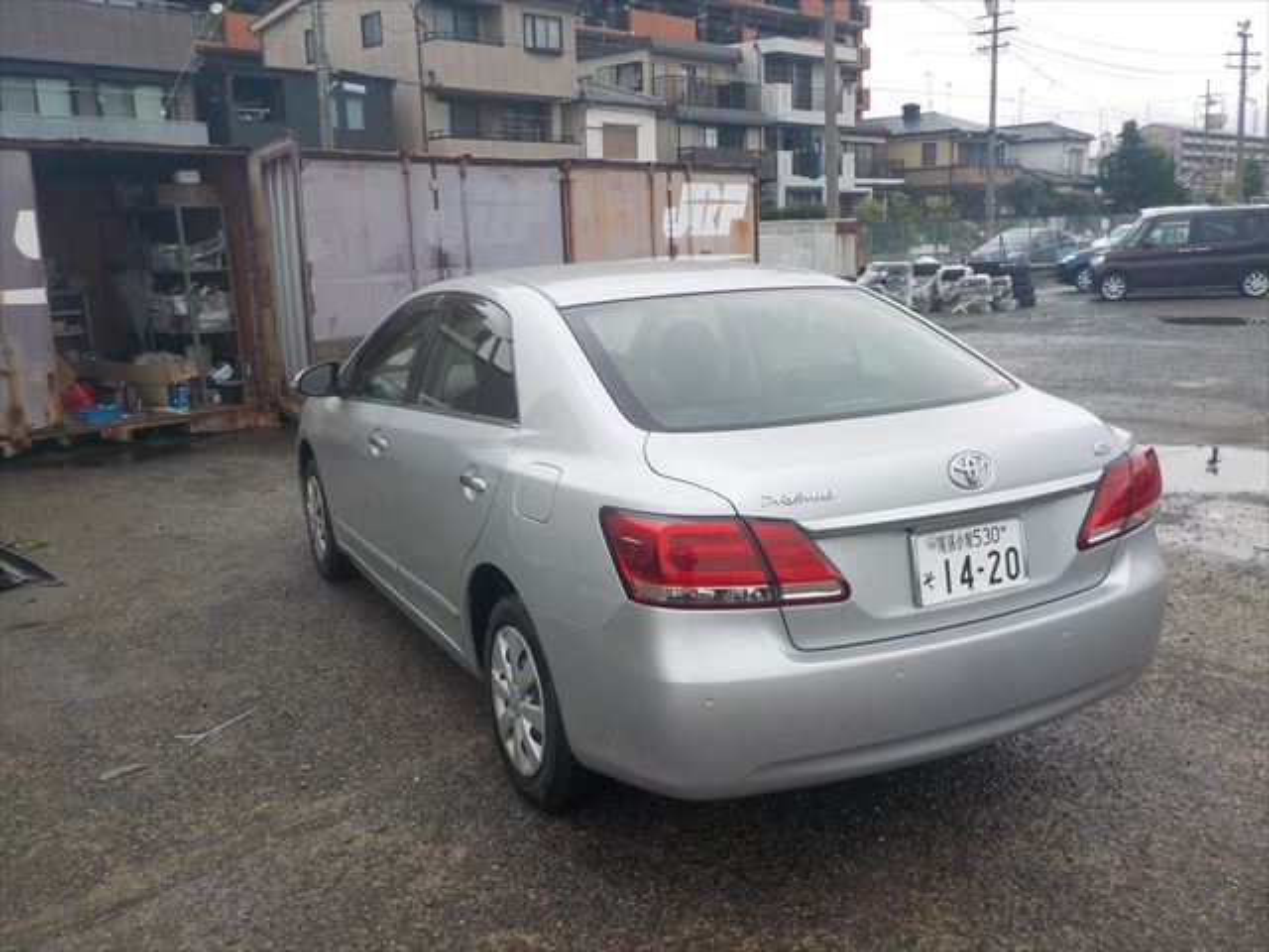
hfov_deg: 60.0
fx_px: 1100
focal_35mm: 30
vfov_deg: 46.8
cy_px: 476
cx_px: 634
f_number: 3.3
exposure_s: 1/500
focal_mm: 4.1
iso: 125
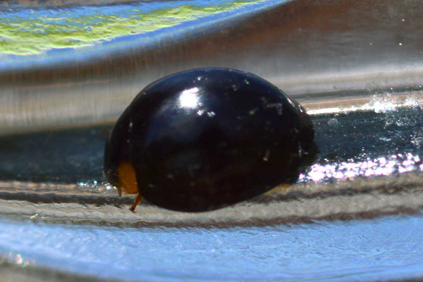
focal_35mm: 150
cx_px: 212
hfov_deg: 13.7
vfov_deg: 9.1
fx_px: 1762
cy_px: 141
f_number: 18
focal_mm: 100
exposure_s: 1/320
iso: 100
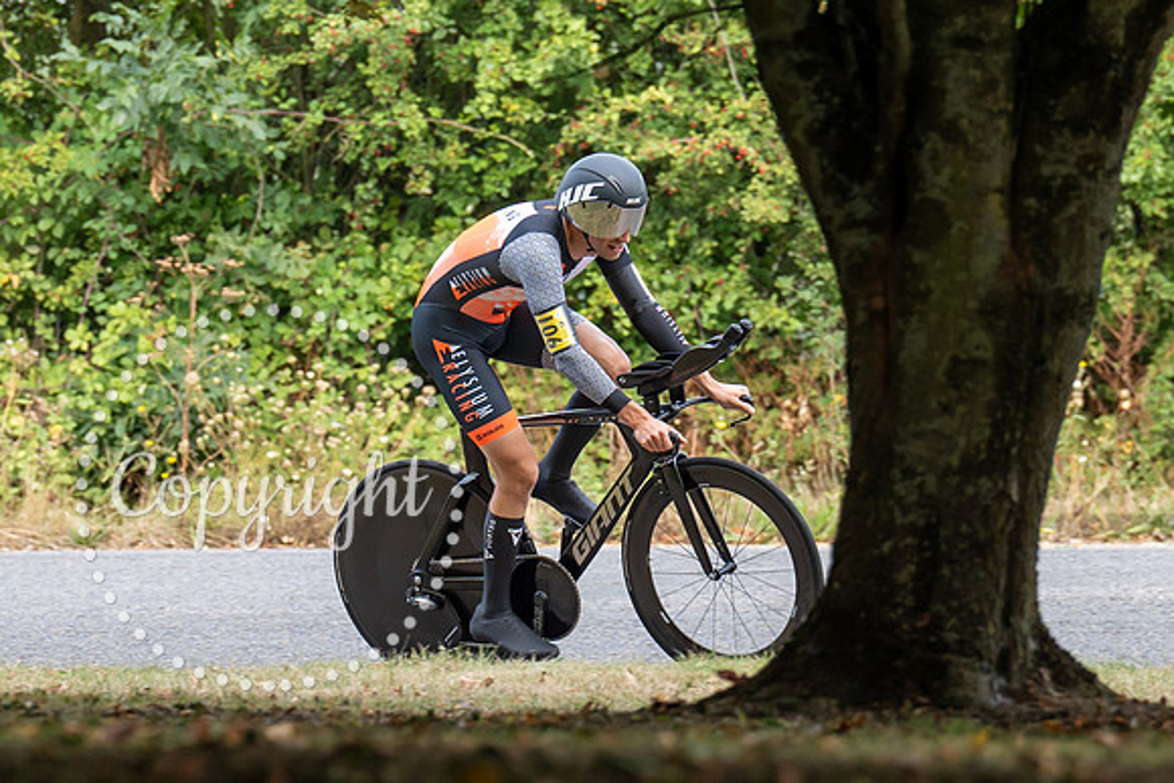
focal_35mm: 454
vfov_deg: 3.0
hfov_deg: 4.5
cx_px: 319
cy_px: 441
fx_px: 14794
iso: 640
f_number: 4
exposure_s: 1/1000
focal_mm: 200
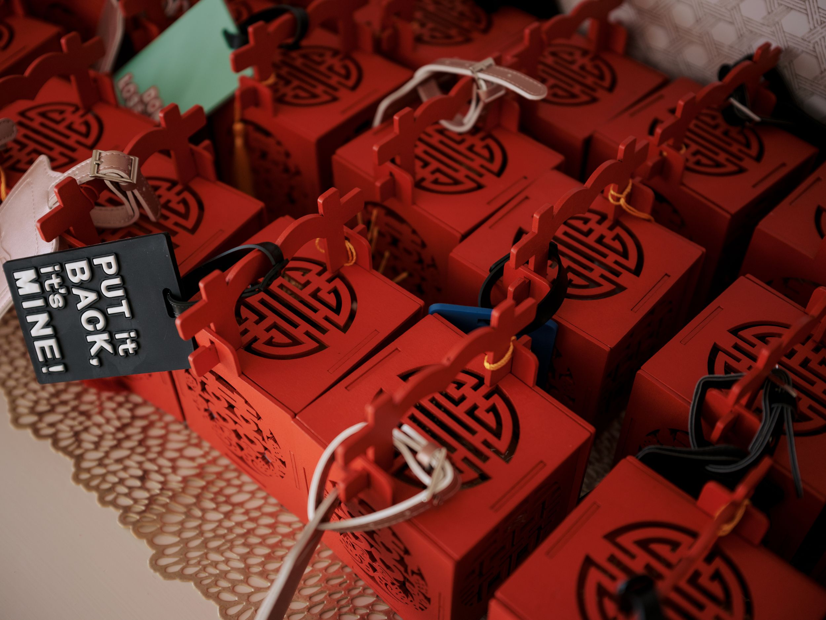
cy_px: 310
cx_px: 413
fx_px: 954
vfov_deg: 36.0
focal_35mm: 40
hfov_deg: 46.8
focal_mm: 50
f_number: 3.5
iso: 800
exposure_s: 1/250
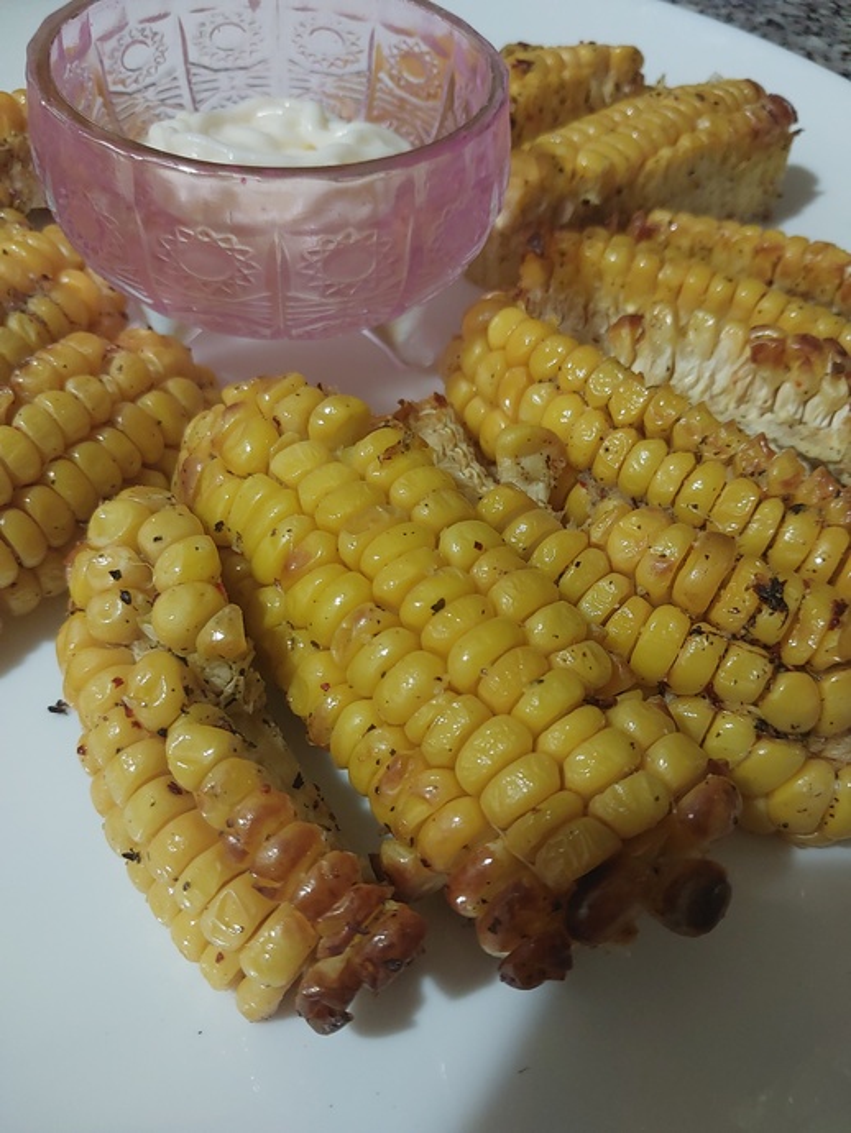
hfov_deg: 46.8
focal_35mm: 30
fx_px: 983
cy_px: 566
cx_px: 426
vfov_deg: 59.9
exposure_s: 1/25
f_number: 1.8
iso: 400
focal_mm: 4.6
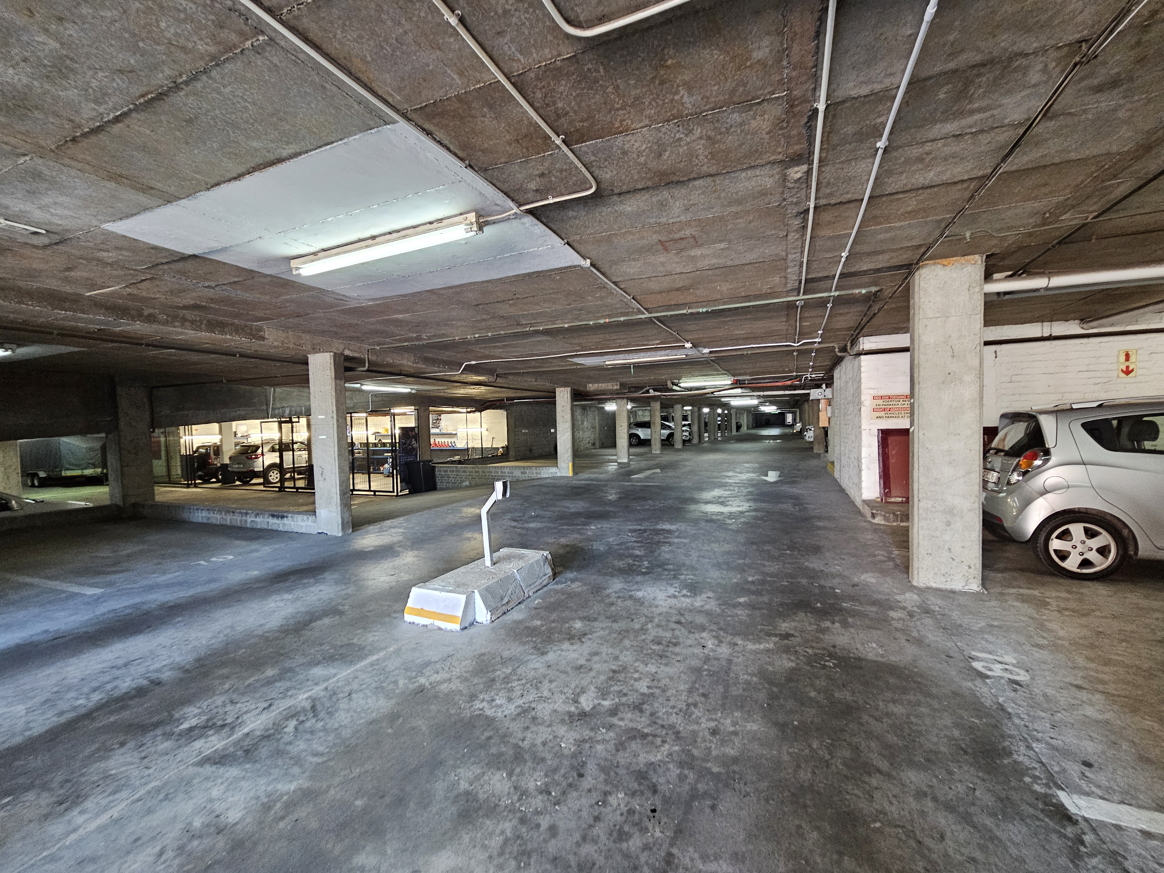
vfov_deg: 89.9
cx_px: 582
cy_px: 436
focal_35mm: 13
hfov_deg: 106.2
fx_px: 437
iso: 640
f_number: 2.2
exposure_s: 1/33
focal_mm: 2.2
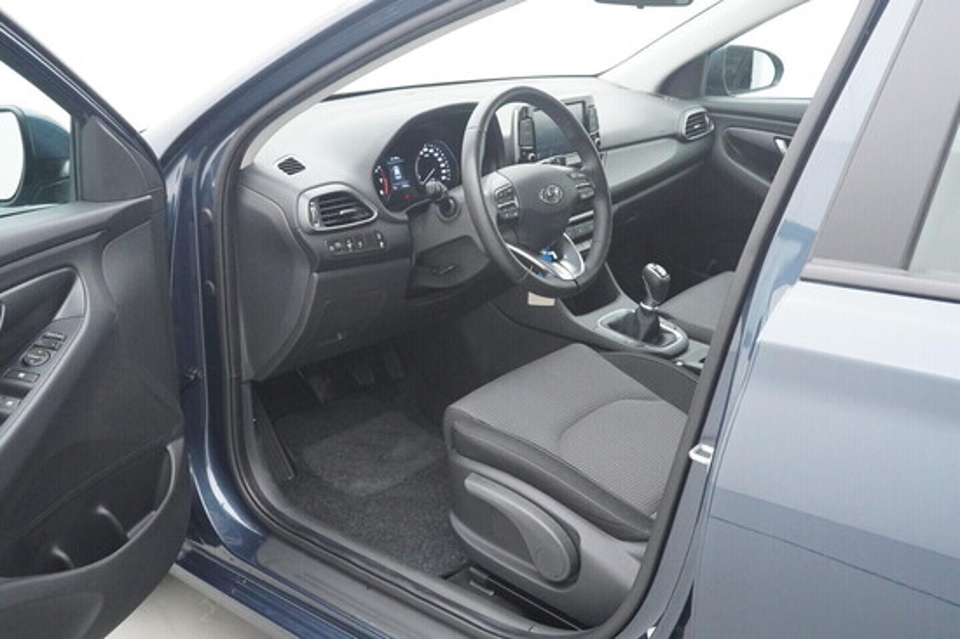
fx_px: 959
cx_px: 480
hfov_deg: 53.2
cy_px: 320
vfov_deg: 36.8
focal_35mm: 36
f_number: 6.3
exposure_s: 1/250
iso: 6400
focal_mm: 24
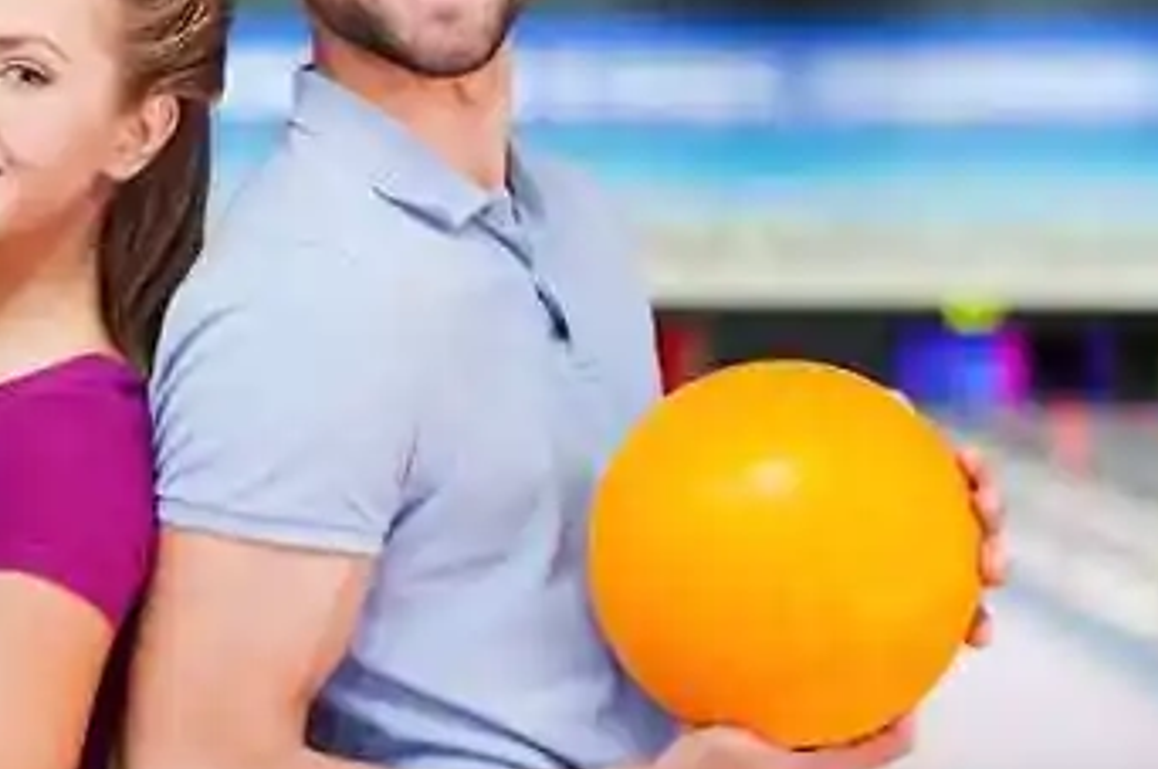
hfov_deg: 21.1
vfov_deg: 14.4
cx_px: 169
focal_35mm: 95
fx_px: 3051
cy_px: 332
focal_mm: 50
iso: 400
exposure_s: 1/80
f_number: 2
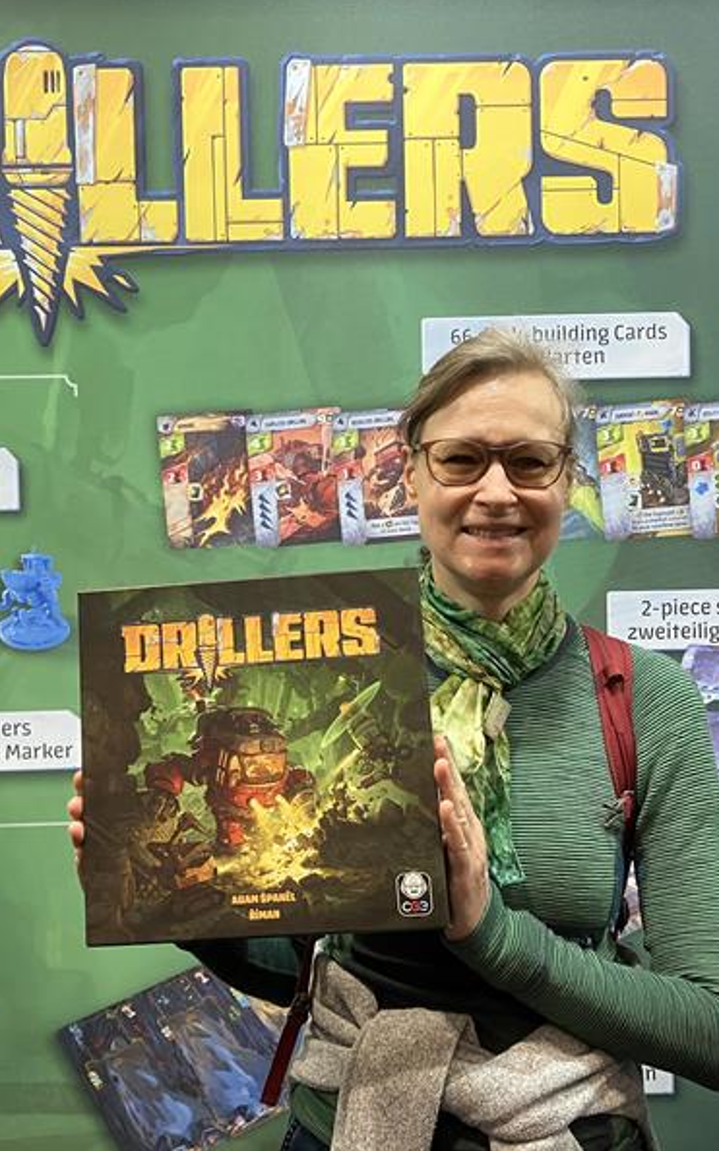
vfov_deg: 49.3
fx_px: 1255
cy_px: 572
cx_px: 279
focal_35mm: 40
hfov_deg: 31.9
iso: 50
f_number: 1.8
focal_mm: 3.99
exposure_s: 1/50
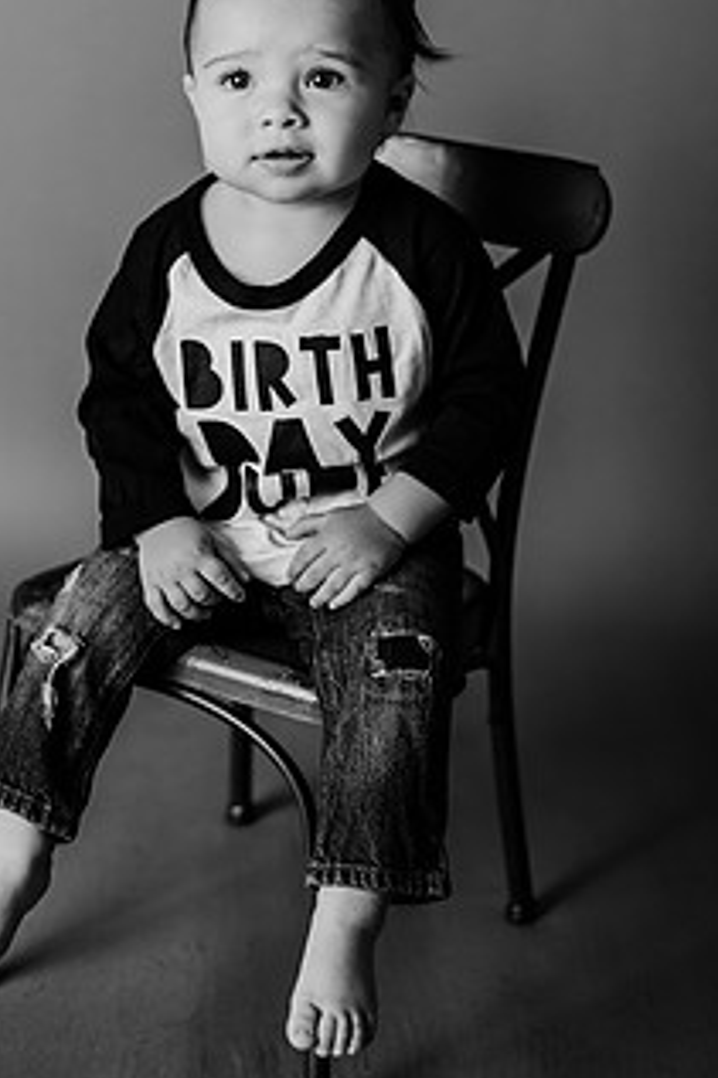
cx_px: 293
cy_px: 374
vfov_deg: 28.3
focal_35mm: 71
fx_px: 2126
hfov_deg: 19.1
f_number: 2.2
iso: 100
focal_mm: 50
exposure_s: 1/160
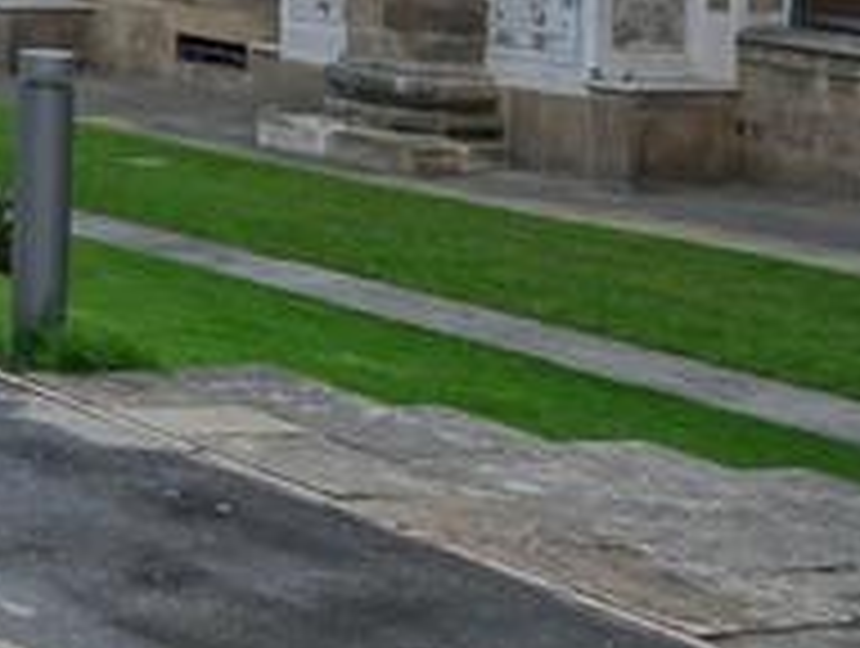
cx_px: -540
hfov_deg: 16.3
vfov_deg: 13.2
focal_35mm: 107
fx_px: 2663
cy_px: -297
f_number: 4
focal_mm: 5.43
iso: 80
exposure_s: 1/200
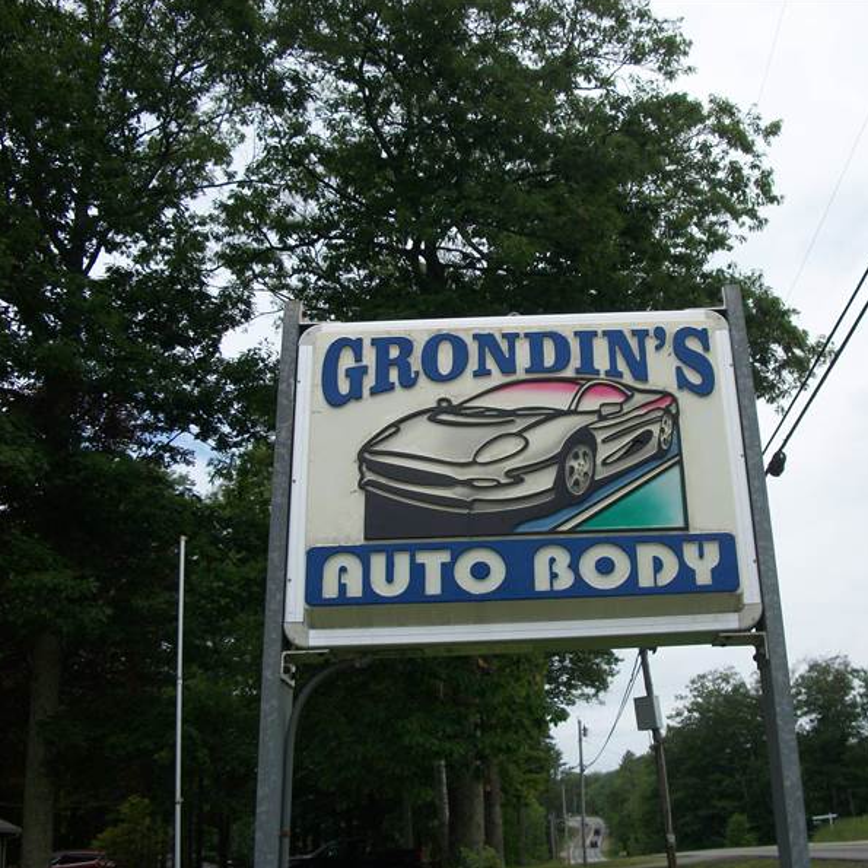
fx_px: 1078
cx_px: 502
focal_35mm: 38
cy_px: 433
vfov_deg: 43.9
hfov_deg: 43.7
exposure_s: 1/200
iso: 80
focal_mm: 5.7
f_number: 8.8
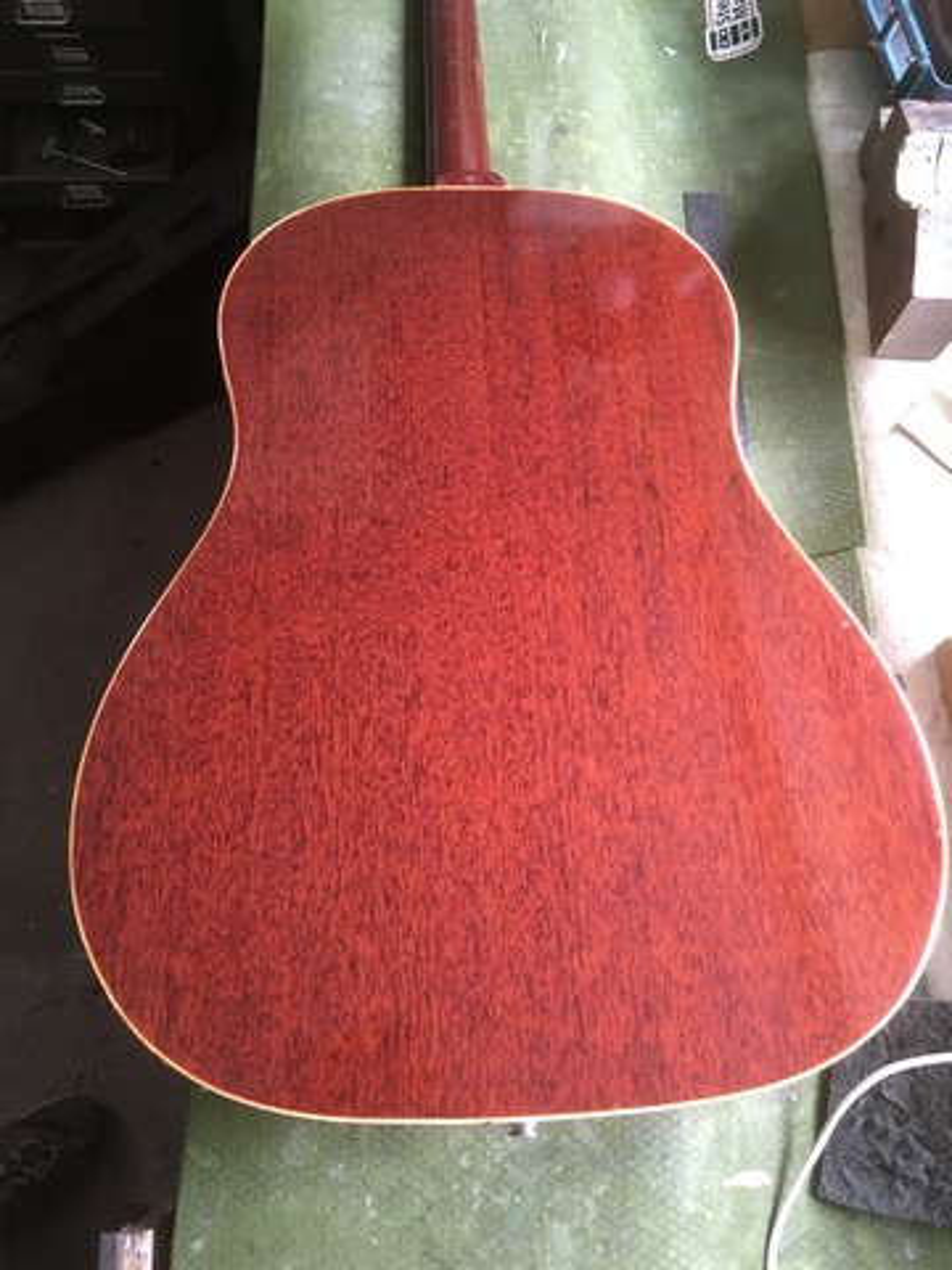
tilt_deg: -70.4
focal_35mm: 29
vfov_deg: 61.7
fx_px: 1063
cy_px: 635
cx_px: 476
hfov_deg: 48.2
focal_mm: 4.15
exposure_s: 1/33
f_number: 2.2
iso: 100
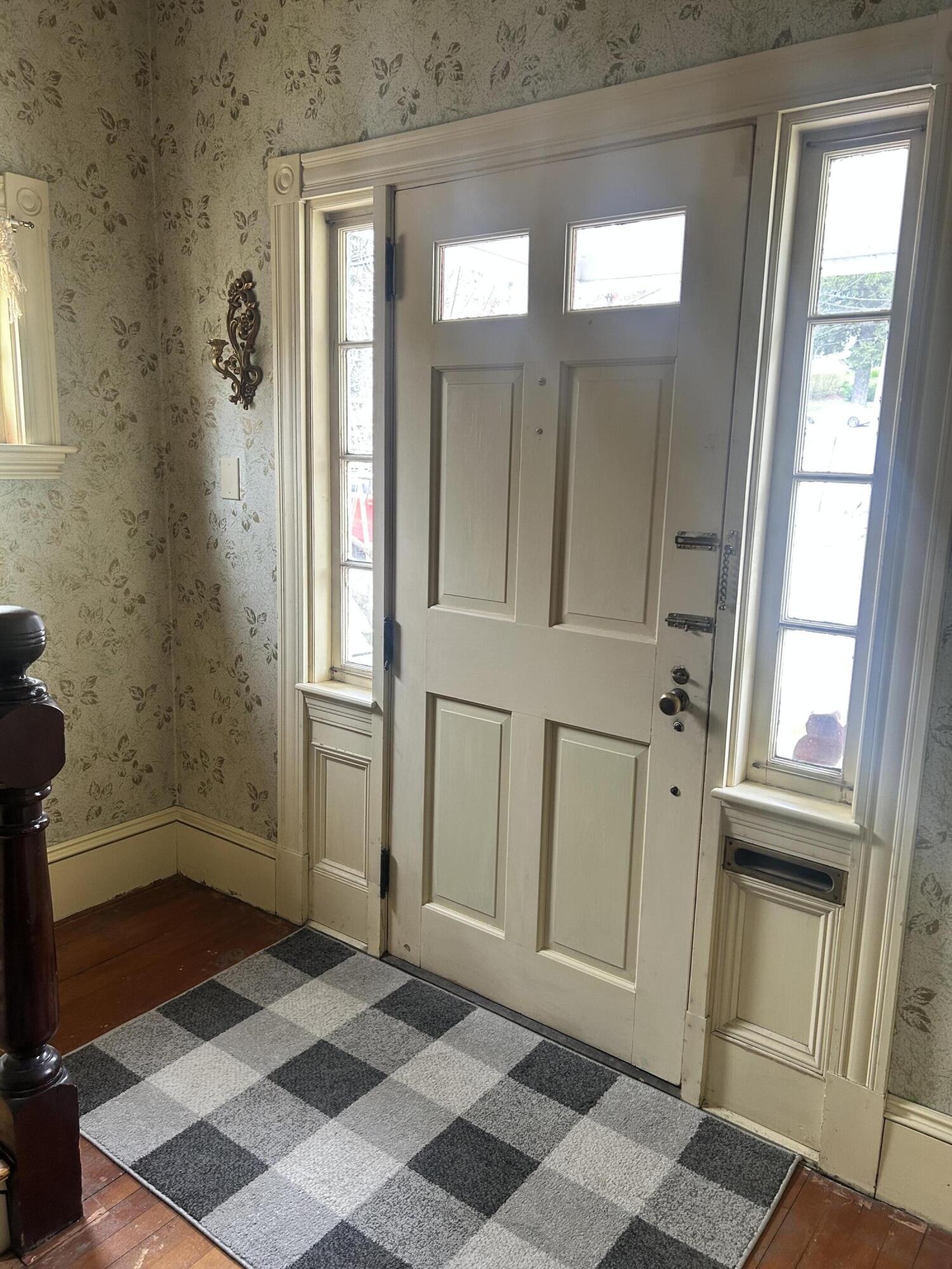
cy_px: 634
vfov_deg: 67.3
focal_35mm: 26
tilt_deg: -10.8
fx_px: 953
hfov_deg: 53.1
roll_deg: -1.6
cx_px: 476
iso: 125
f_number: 1.5
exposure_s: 1/121
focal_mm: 5.7
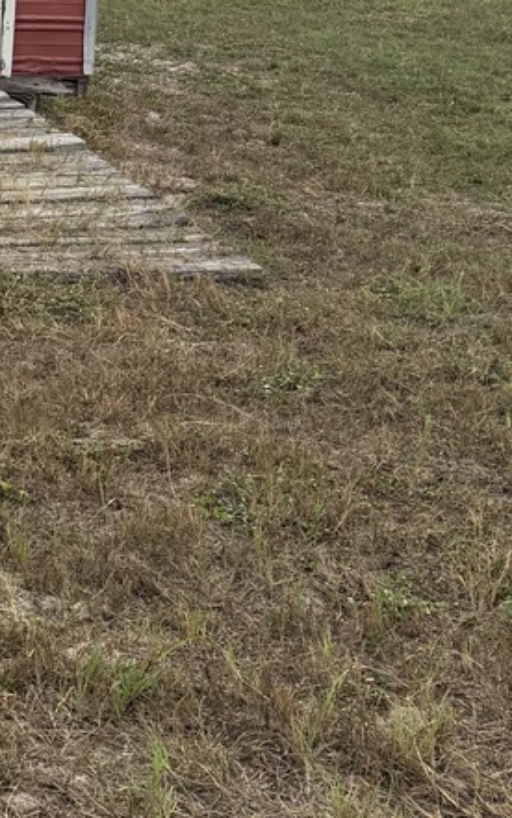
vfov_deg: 23.9
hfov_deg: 14.7
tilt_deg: -4.1
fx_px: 1851
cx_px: -245
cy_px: 20
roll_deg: -3.6
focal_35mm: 83
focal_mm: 6.76
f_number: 1.78
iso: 100
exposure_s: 1/3279
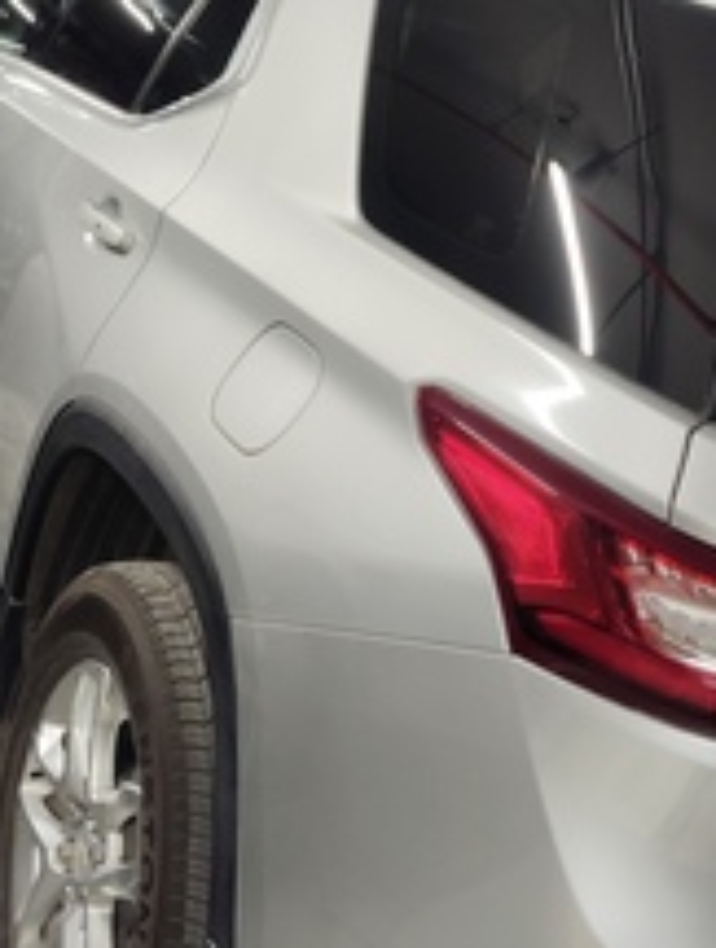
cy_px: 224
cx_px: 389
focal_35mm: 59
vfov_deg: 32.0
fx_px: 1621
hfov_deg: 24.9
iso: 555
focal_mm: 4.22
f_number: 1.8
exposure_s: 1/30
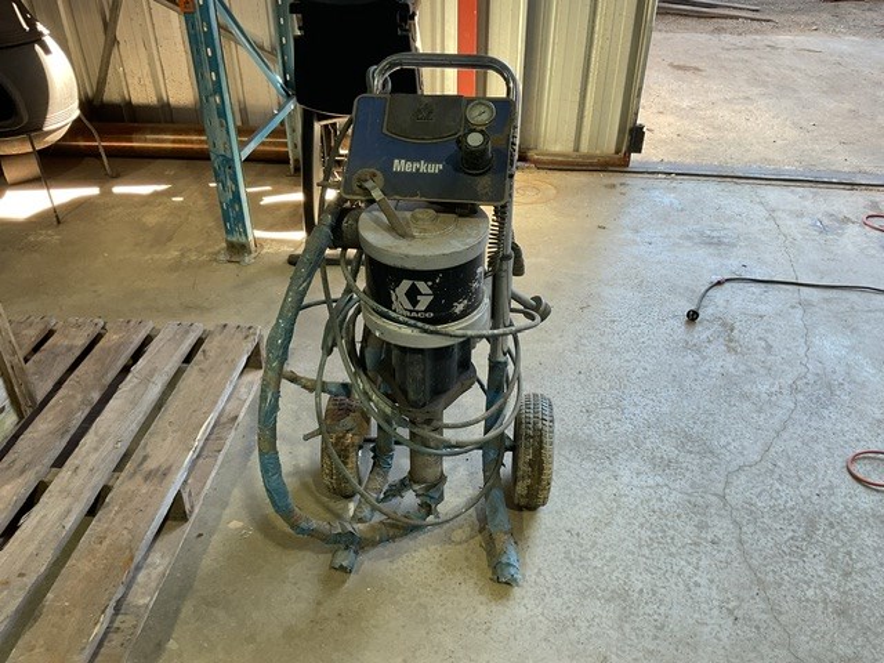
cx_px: 442
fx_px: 741
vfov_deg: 48.2
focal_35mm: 29
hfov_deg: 61.7
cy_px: 332
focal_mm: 3
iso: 50
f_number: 1.8
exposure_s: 1/100
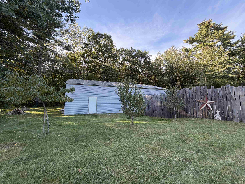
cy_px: 92
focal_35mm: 14
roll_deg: -0.5
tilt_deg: +2.4
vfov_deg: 85.7
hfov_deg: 102.1
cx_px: 122
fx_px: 99
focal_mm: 2.22
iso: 64
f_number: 2.2
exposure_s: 1/121
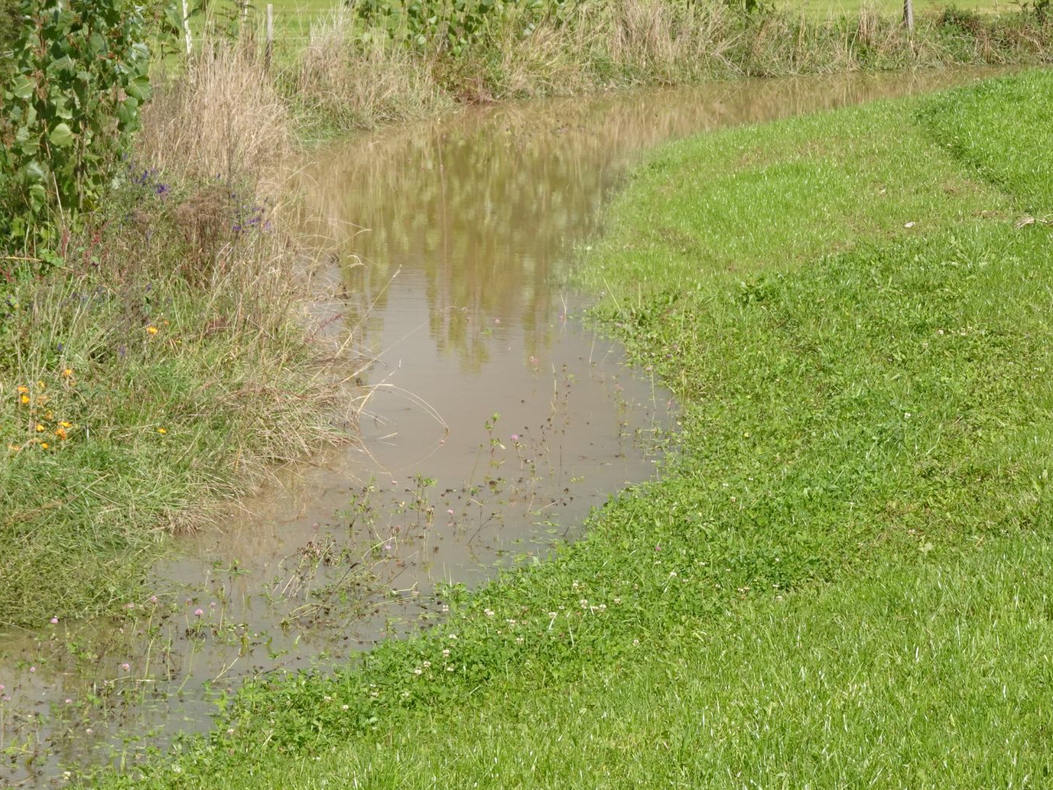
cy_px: 232
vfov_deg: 8.7
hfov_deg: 11.6
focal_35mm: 171
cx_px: 556
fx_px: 5202
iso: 80
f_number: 5.6
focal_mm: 18.23
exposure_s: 1/320
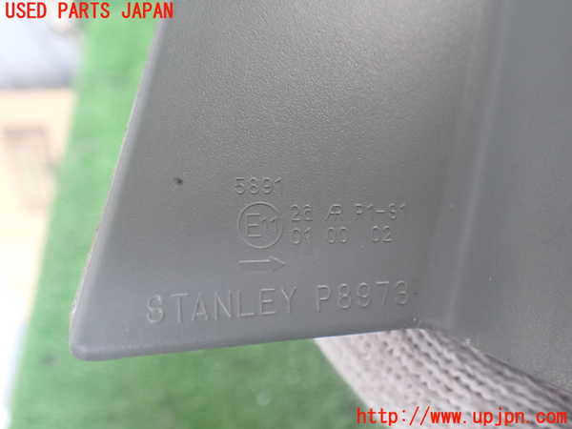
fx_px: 496
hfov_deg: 60.0
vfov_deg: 46.8
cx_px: 286
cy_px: 214
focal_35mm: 30
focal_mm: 5.4
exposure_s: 1/60
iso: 800
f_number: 2.3
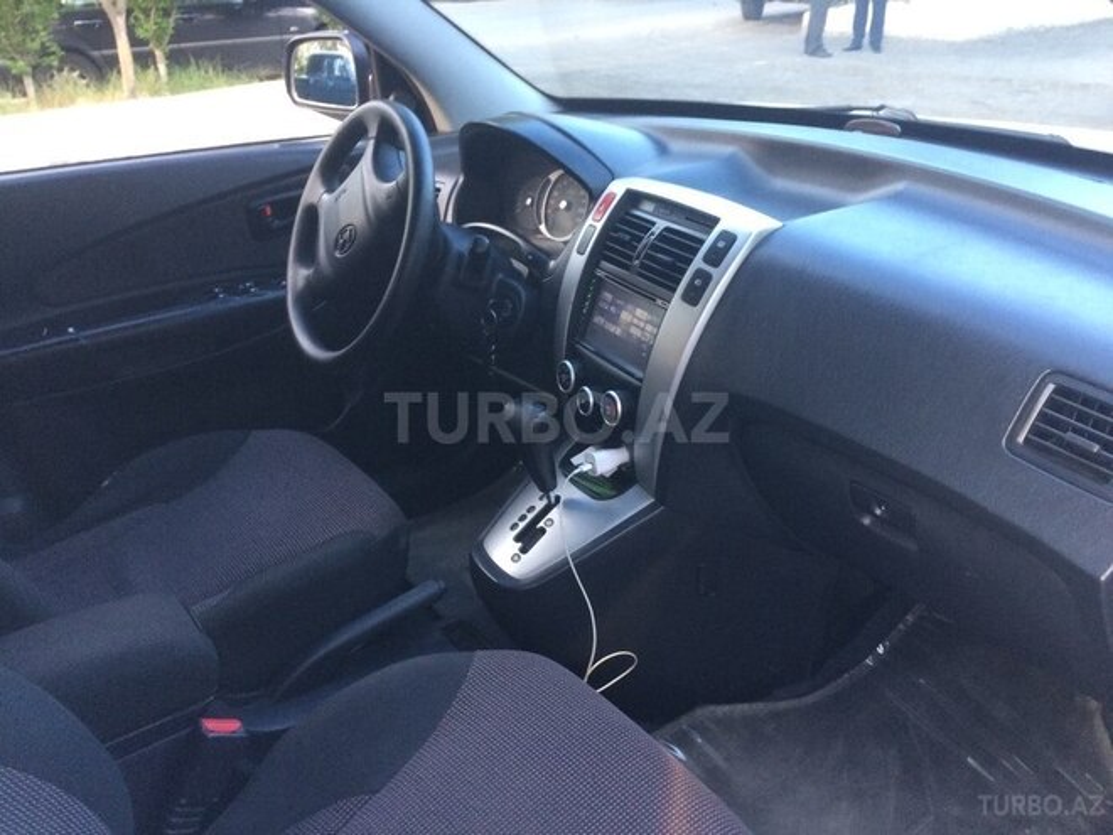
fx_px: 932
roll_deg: +1.1
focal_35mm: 29
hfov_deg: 61.7
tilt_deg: -26.4
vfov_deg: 48.2
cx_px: 556
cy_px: 418
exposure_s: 1/33
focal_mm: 4.15
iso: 80
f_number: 2.2
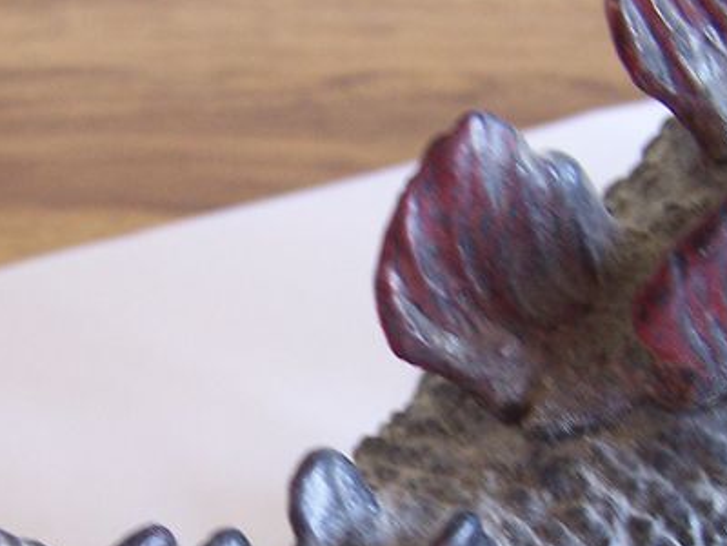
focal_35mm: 95
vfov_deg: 15.4
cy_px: 491
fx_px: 1995
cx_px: 291
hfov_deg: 20.6
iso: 140
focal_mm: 6.3
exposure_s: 1/15
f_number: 2.8
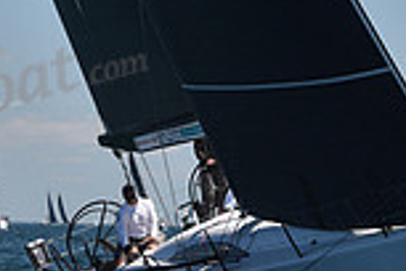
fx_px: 4962
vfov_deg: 3.1
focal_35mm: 440
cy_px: 201
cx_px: 287
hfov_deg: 4.7
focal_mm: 116
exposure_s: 1/800
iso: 250
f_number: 5.6
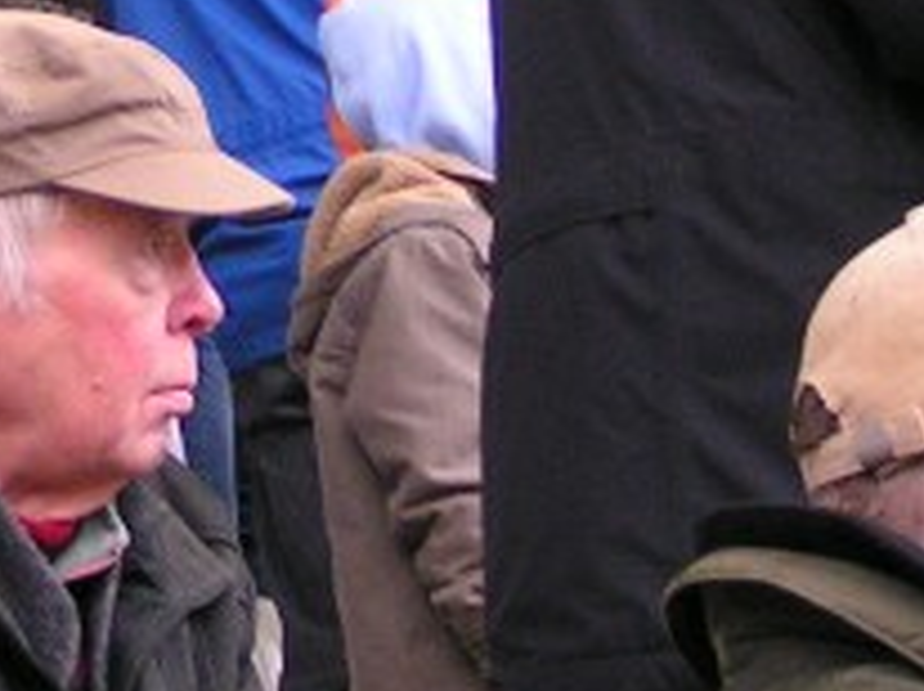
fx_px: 5386
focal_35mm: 202
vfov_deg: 7.3
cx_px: -179
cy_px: -220
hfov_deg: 9.7
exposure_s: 1/60
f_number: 3.2
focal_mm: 8
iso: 125
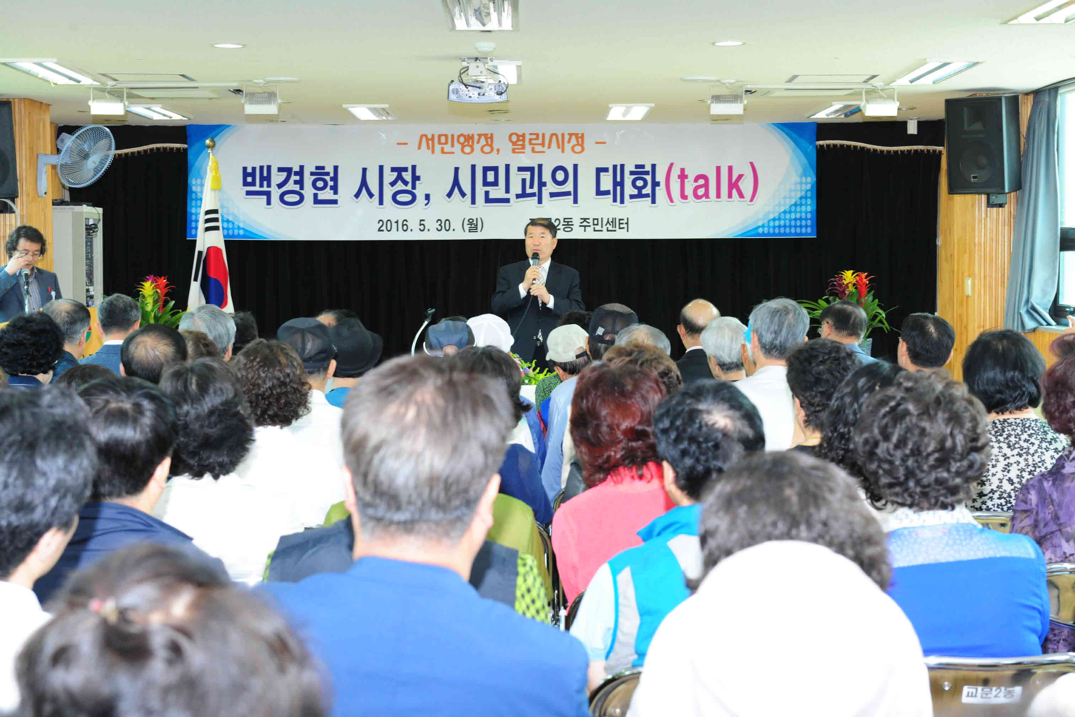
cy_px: 358
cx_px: 538
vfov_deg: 19.5
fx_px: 2090
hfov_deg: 28.8
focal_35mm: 70
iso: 1600
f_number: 8
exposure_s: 1/60
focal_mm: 70
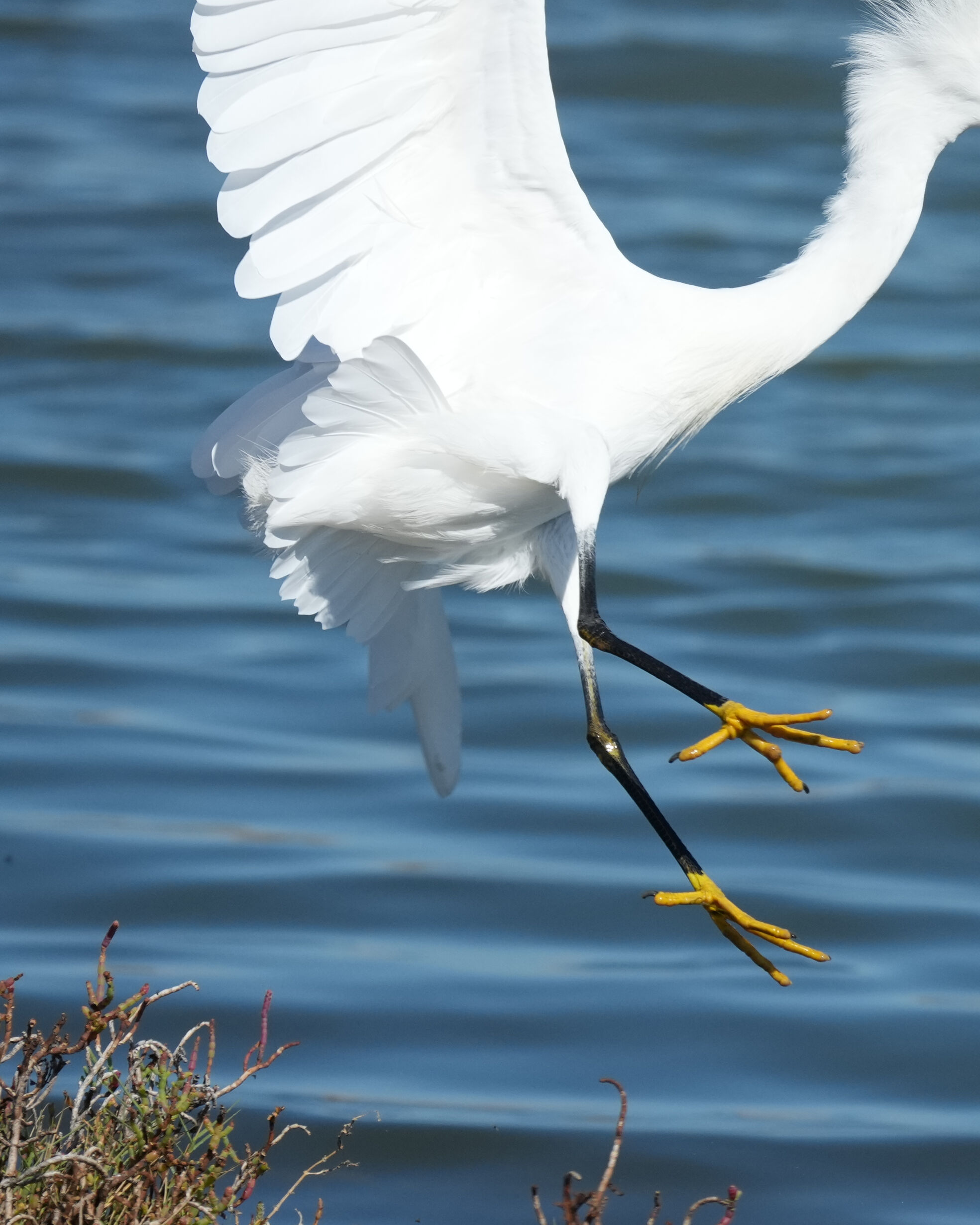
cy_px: 644
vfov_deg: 1.4
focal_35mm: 1384
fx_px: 50174
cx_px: 804
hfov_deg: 1.1
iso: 640
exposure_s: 1/3200
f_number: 6.3
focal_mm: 560
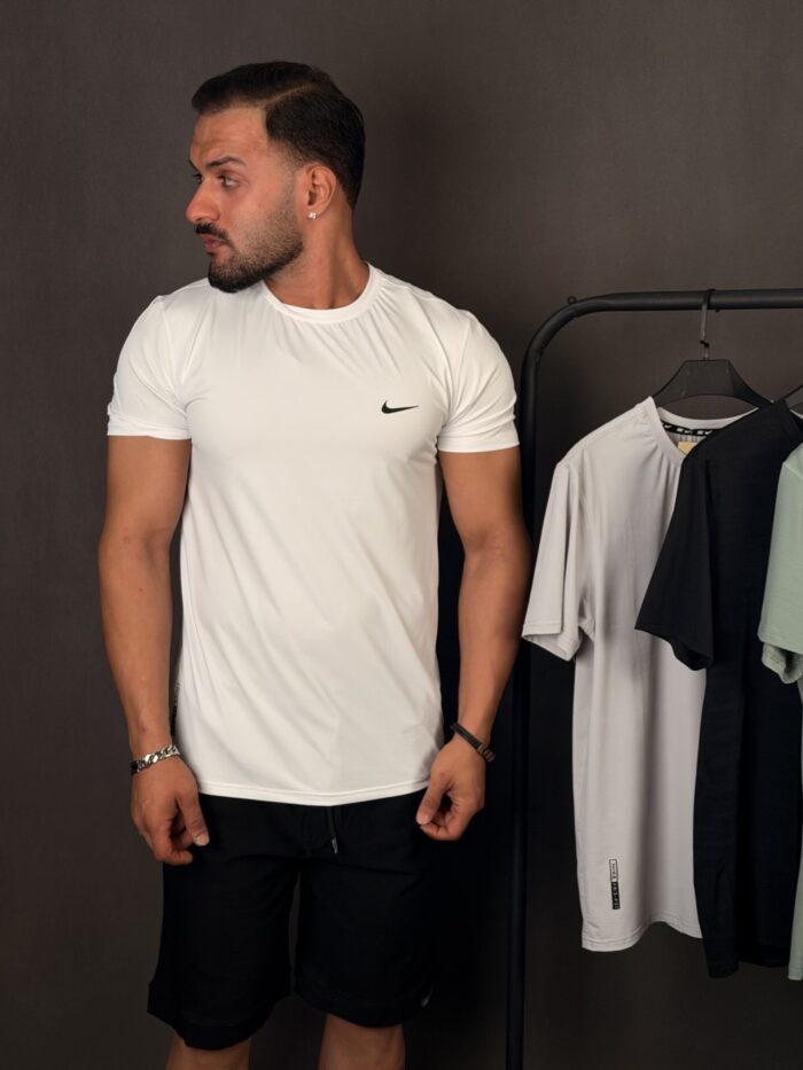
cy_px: 535
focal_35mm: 48
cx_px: 402
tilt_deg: -8.3
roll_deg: +0.3
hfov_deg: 30.3
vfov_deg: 39.7
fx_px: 1484
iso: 64
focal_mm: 6.76
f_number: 1.78
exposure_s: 1/496
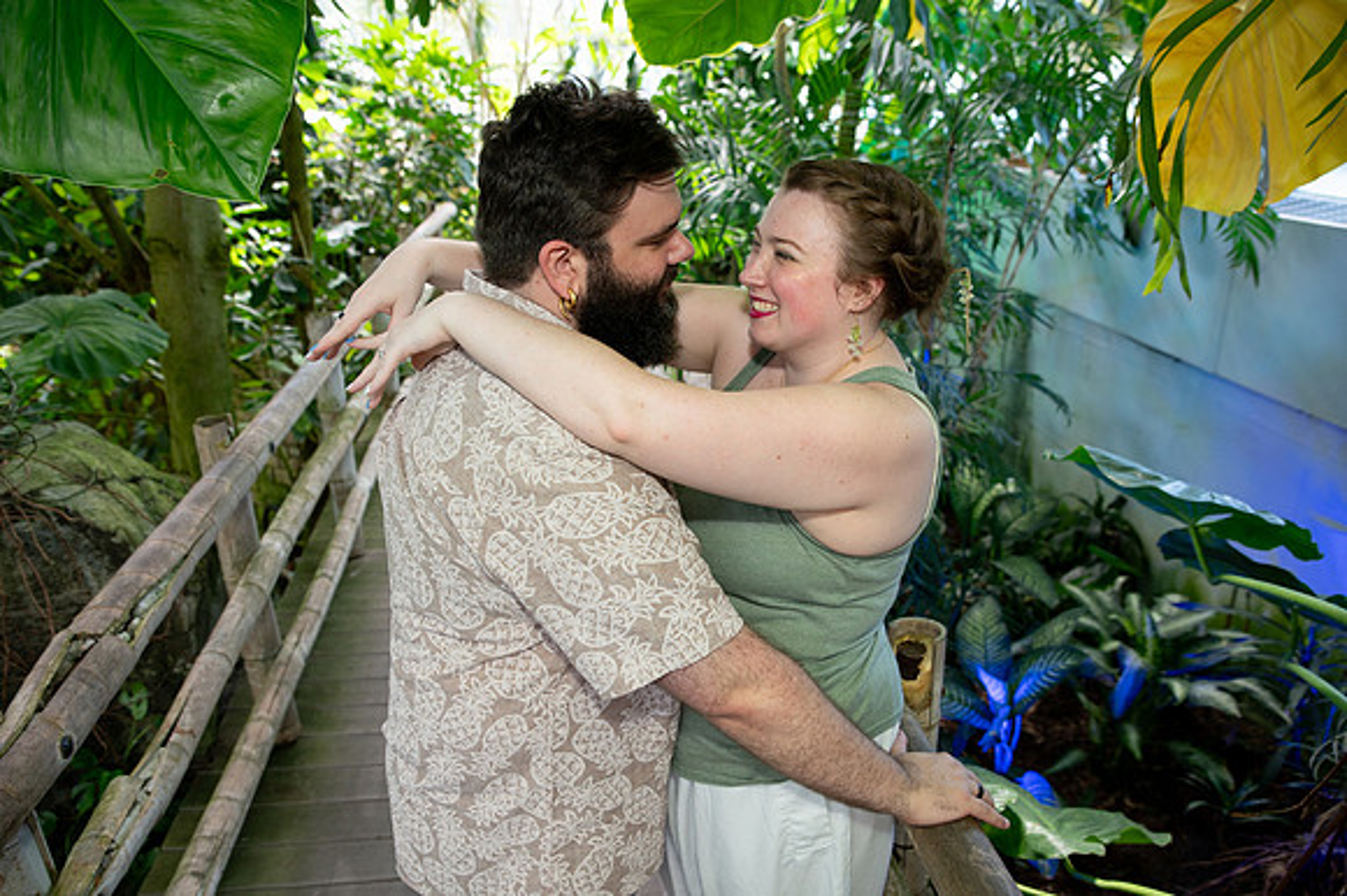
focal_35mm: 27
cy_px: 448
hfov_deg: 67.9
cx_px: 663
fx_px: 1000
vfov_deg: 48.3
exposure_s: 1/200
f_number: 3.2
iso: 500
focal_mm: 26
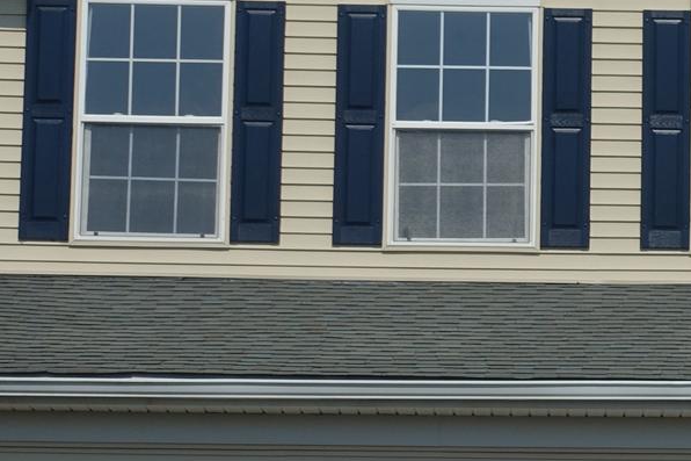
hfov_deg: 10.6
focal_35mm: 189
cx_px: 945
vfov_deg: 7.3
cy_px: 308
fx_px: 3627
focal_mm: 20.25
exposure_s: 1/250
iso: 160
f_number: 5.6
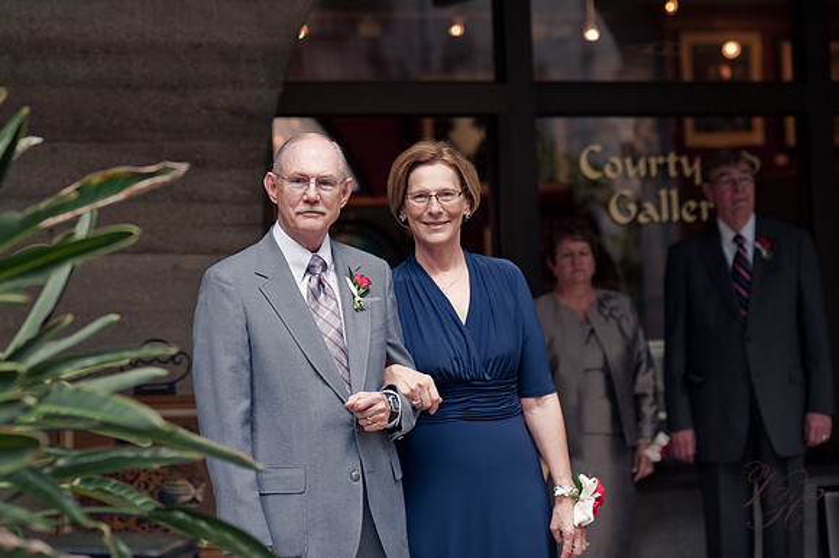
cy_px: 279
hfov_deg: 23.9
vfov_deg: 16.1
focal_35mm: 85
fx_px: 1980
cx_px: 420
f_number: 3.2
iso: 400
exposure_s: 1/250
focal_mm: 85
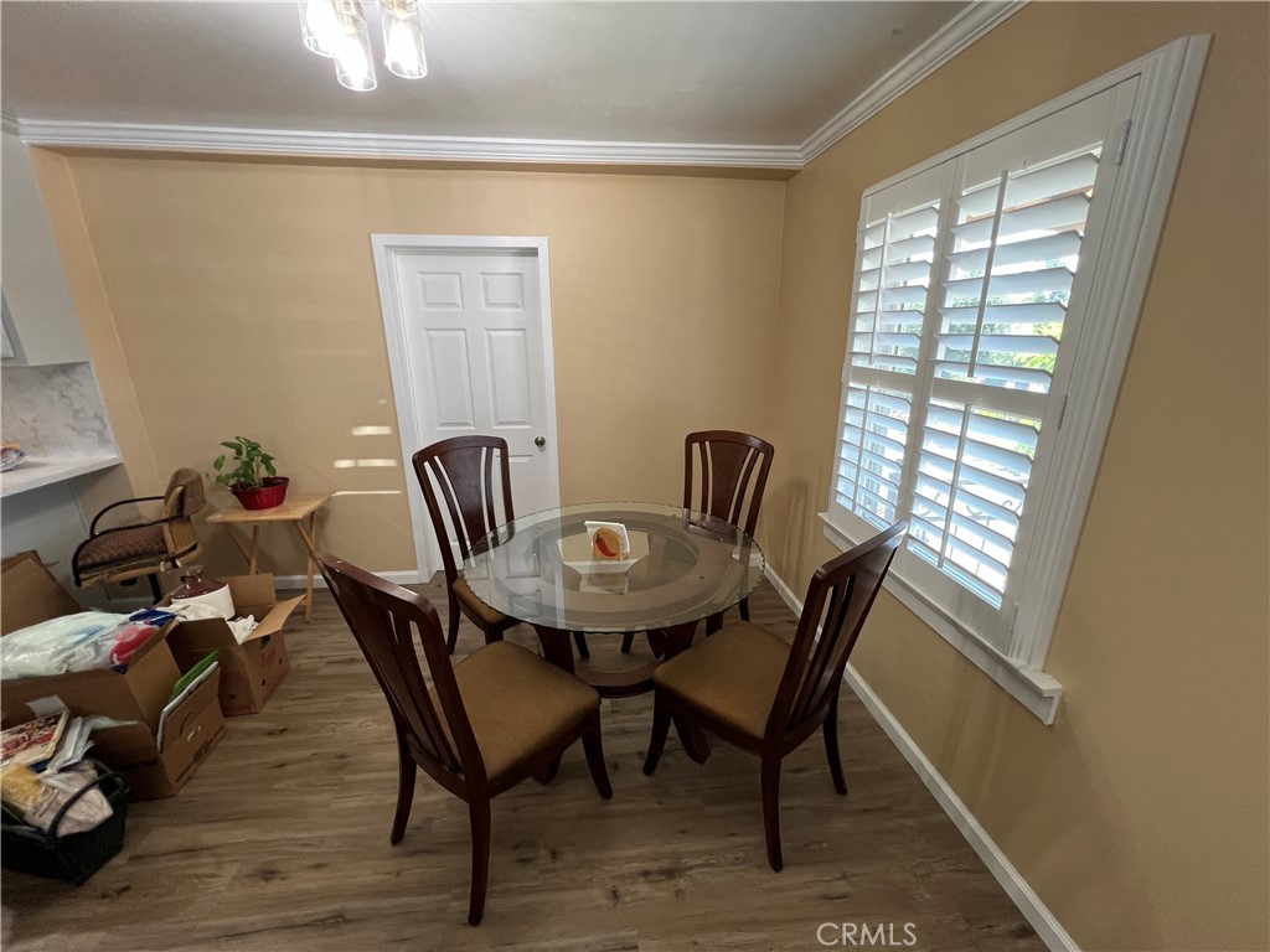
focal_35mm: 13
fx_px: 477
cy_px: 476
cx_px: 635
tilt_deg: -16.5
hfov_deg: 106.2
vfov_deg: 89.9
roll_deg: -0.6
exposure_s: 1/60
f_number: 1.8
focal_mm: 1.57
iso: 160
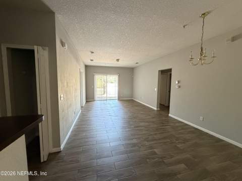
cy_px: 90
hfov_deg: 102.1
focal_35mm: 14
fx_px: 98
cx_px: 121
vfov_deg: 85.6
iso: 800
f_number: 2.2
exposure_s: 1/60
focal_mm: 2.22
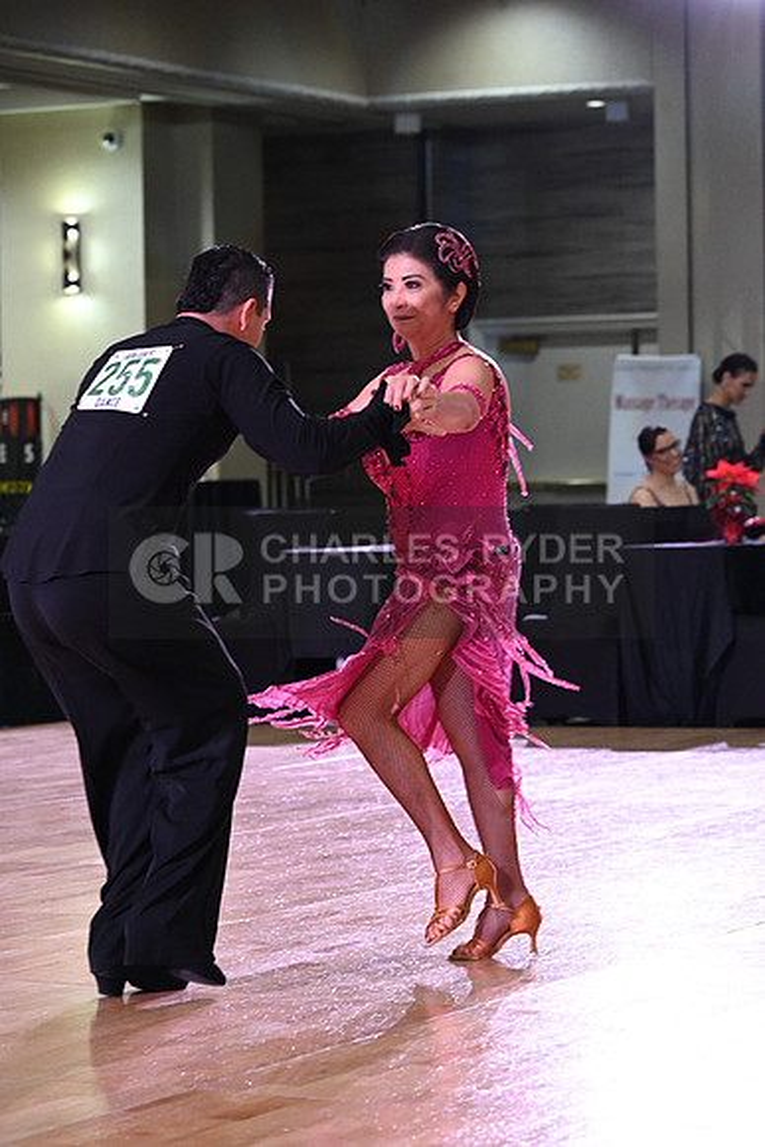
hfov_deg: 11.4
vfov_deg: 17.1
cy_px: 574
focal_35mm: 120
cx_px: 382
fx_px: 3822
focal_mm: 120
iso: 5000
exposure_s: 1/320
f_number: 5.6
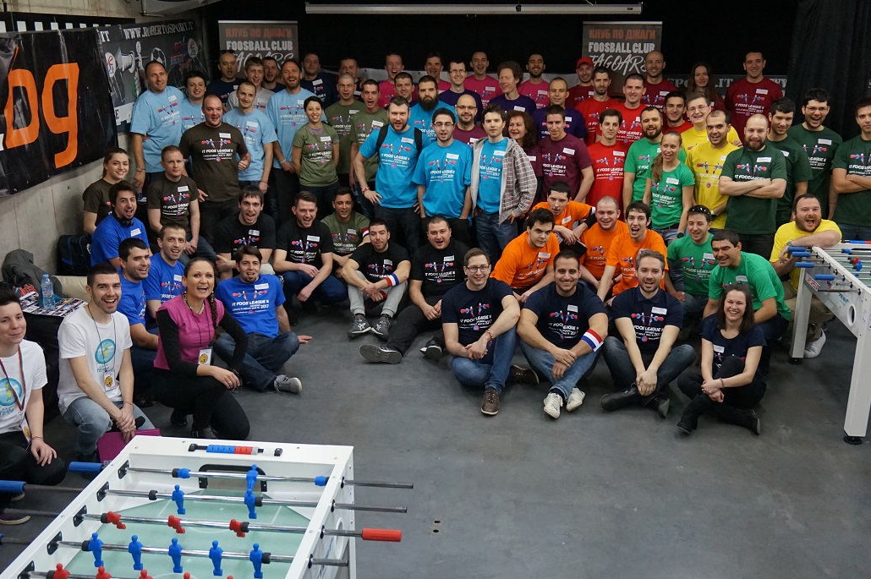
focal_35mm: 35
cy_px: 295
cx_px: 440
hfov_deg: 54.5
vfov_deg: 37.8
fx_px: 846
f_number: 4
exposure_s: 1/160
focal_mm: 22
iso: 2000
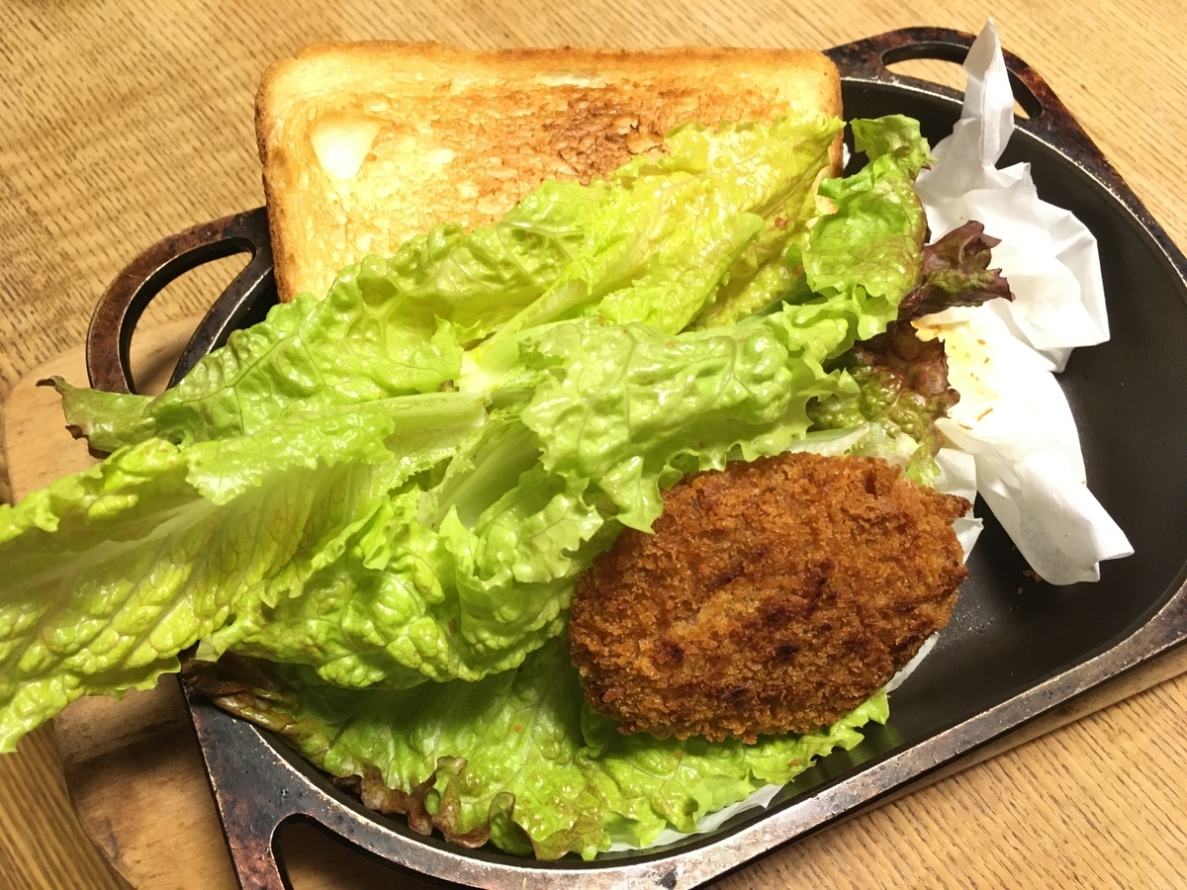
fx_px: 994
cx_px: 594
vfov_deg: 48.2
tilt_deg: -65.4
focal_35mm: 29
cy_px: 445
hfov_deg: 61.7
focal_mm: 4.15
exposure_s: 1/17
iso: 200
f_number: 2.2
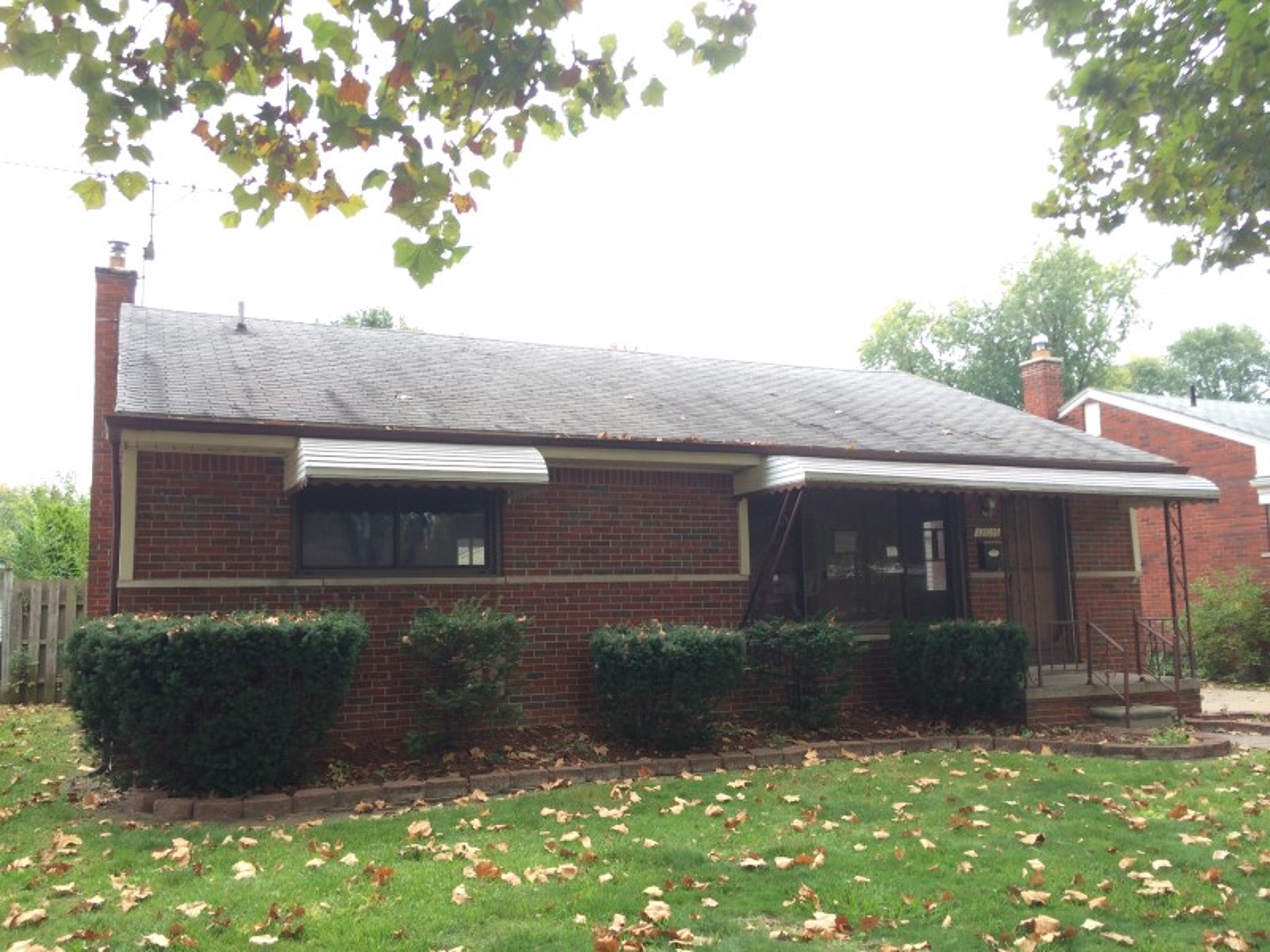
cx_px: 635
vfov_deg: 46.8
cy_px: 476
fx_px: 1101
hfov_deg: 60.0
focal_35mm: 30
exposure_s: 1/60
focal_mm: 4.12
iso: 40
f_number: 2.2
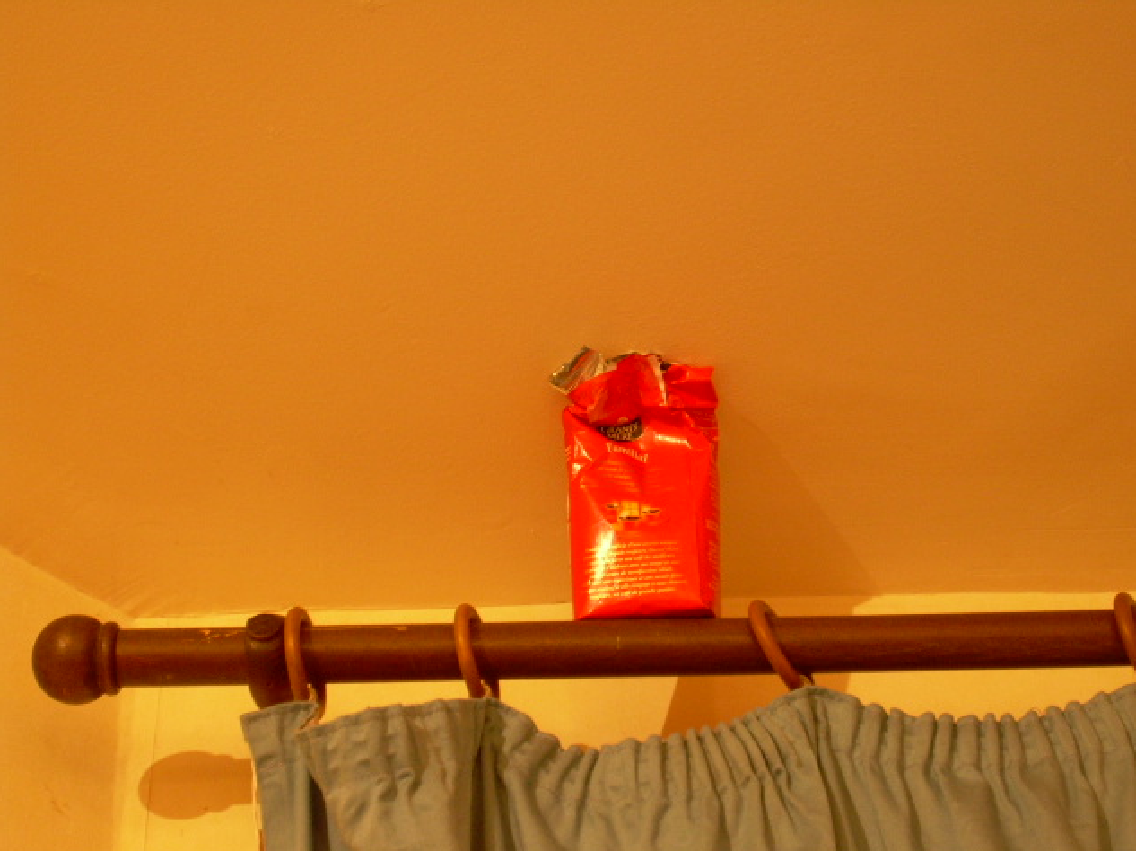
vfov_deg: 17.0
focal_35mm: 87
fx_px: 2853
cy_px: 427
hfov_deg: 22.5
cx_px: 571
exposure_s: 1.3
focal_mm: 14.6
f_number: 4.2
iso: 200
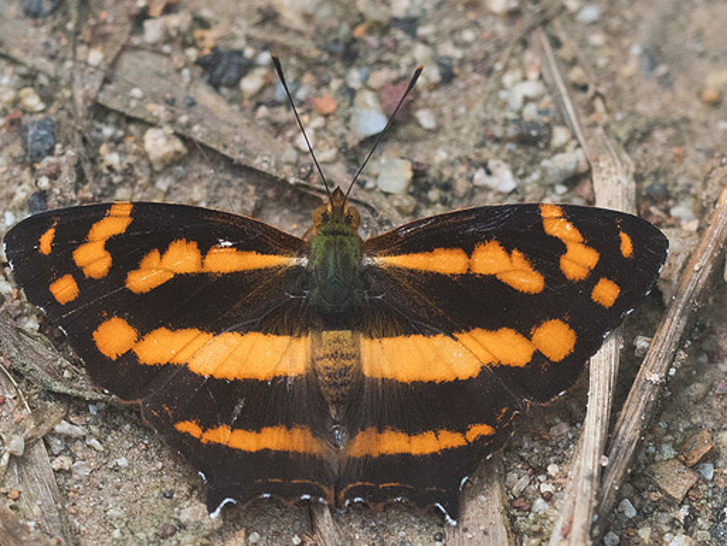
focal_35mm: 772
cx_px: 395
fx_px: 16217
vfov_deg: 1.9
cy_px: 425
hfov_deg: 2.6
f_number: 4
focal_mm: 150
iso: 800
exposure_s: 1/400
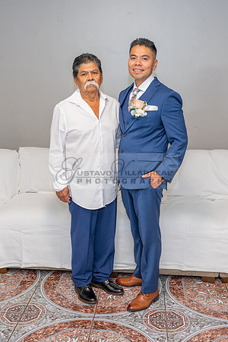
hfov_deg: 29.6
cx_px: 120
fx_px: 431
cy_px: 170
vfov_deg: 43.3
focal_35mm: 45
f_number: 3.2
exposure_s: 1/125
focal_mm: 27.5
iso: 640
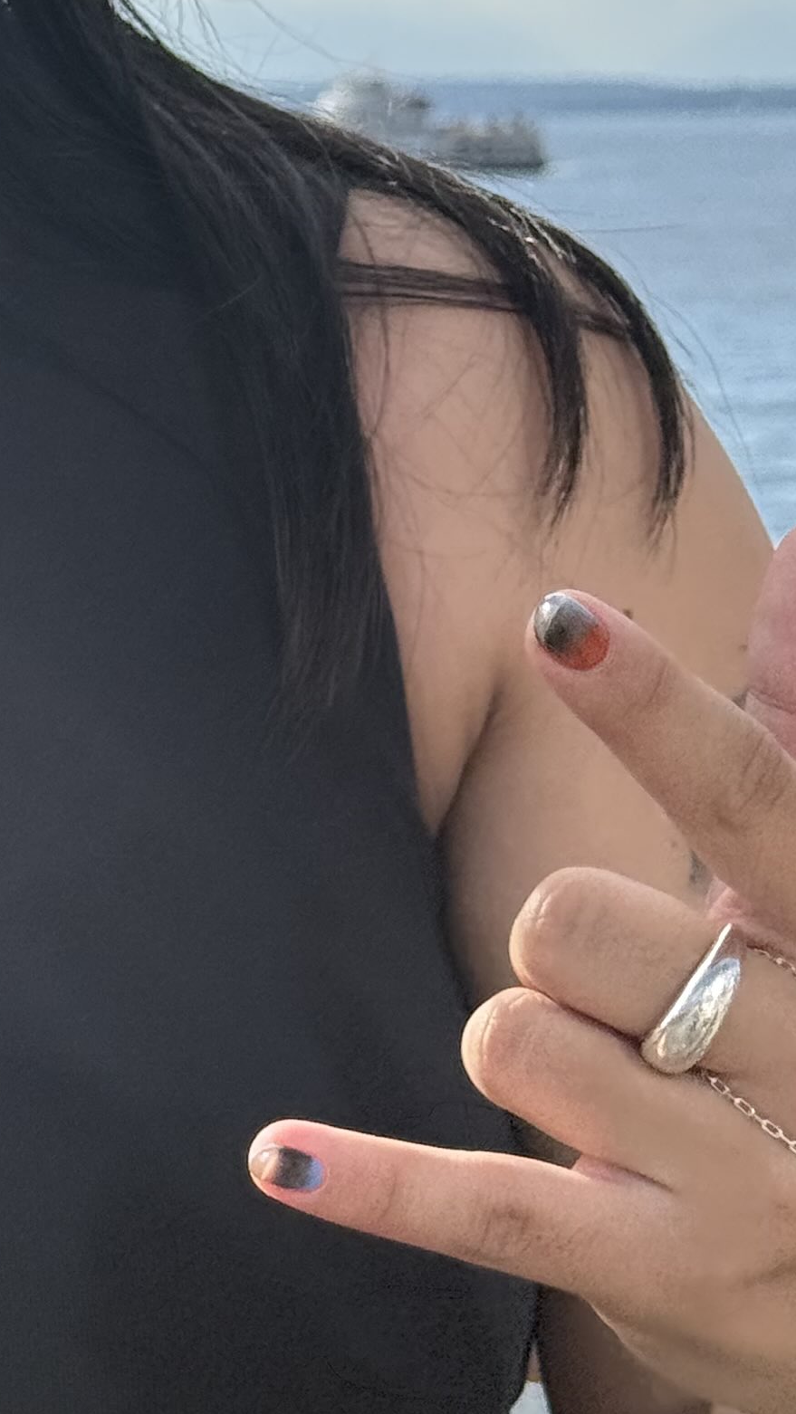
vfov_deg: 15.7
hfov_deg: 8.8
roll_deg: +0.3
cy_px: 170
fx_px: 5064
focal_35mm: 135
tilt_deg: +0.6
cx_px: -383
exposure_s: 1/7143
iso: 100
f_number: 1.78
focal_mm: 6.76
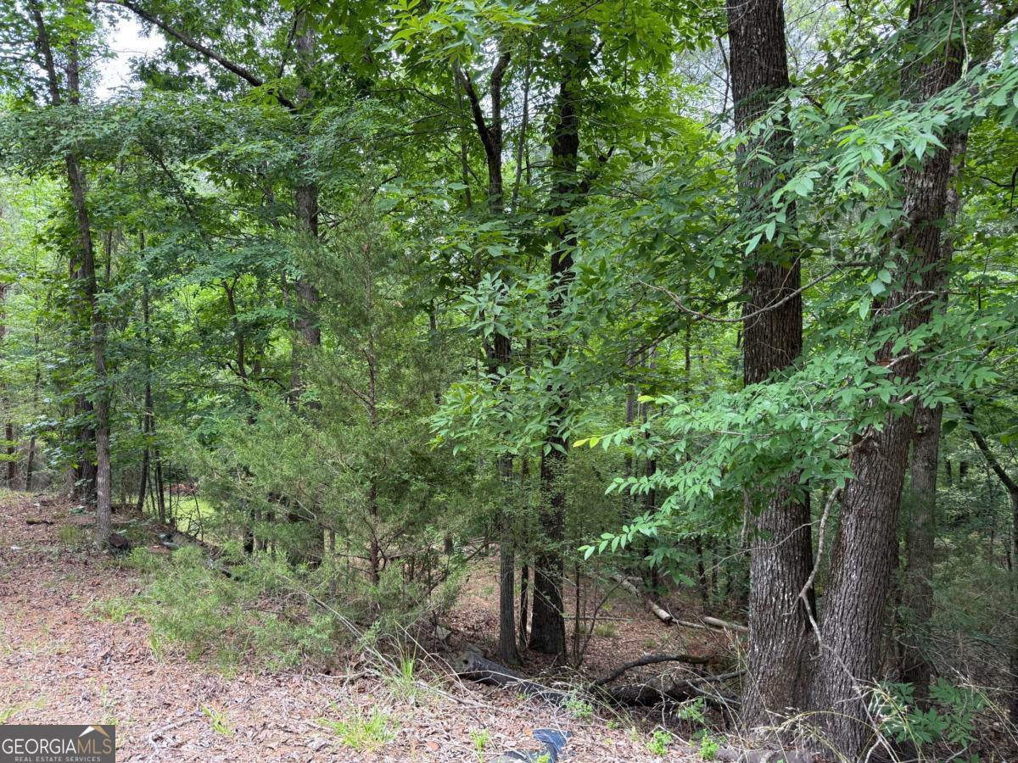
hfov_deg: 71.6
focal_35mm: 24
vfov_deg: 56.8
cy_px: 382
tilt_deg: -2.7
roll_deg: -1.0
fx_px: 706
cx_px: 509
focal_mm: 6.76
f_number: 1.78
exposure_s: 1/253
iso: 100
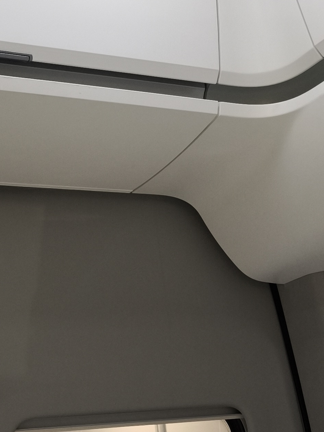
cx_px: 170
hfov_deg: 19.6
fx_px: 936
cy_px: -37
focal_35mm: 75
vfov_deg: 24.3
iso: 400
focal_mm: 6.57
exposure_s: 1/50
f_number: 1.6
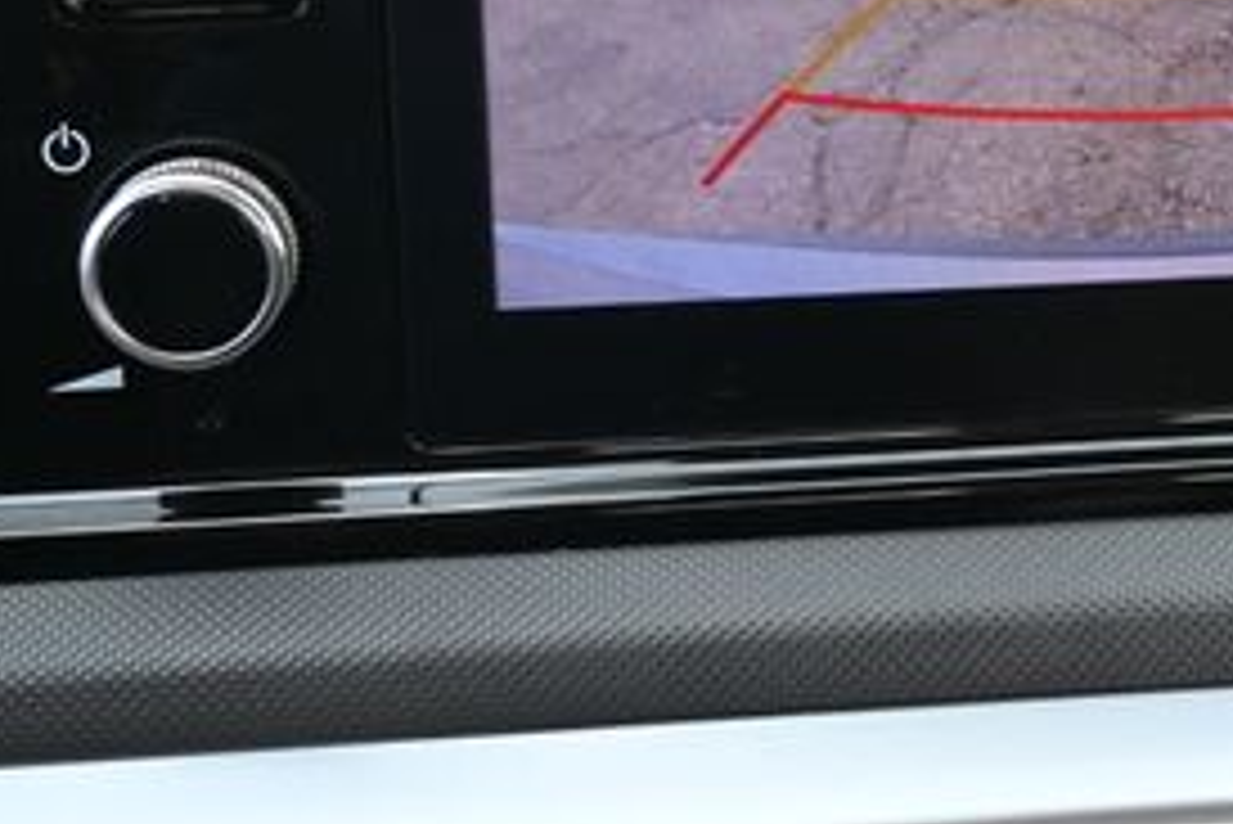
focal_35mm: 86
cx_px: 1120
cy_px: 18
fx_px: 2938
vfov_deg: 15.7
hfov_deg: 23.1
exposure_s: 1/125
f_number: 4.2
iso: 400
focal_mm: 24.5
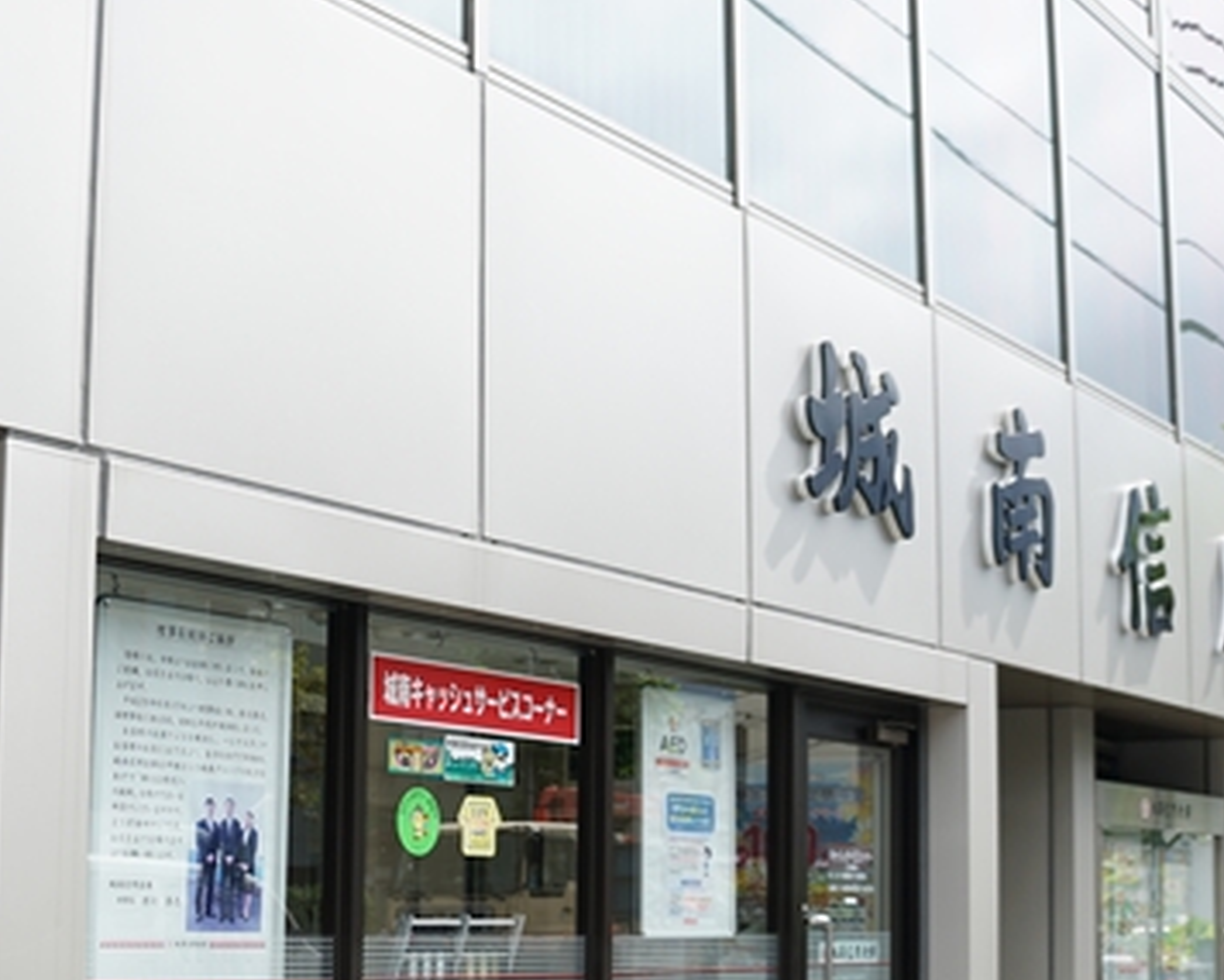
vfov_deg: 26.5
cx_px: 334
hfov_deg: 32.5
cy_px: 695
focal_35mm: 57
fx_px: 2065
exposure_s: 1/640
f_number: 3.5
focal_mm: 18
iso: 100
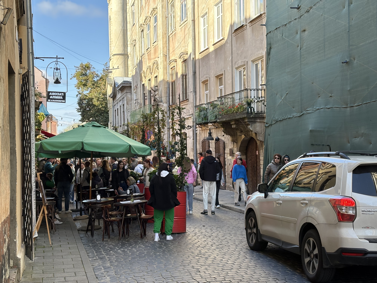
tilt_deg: +1.3
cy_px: 142
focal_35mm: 52
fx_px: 566
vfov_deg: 28.0
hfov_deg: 36.8
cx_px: 188
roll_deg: +1.1
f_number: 1.6
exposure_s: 1/404
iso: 40
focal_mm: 5.96
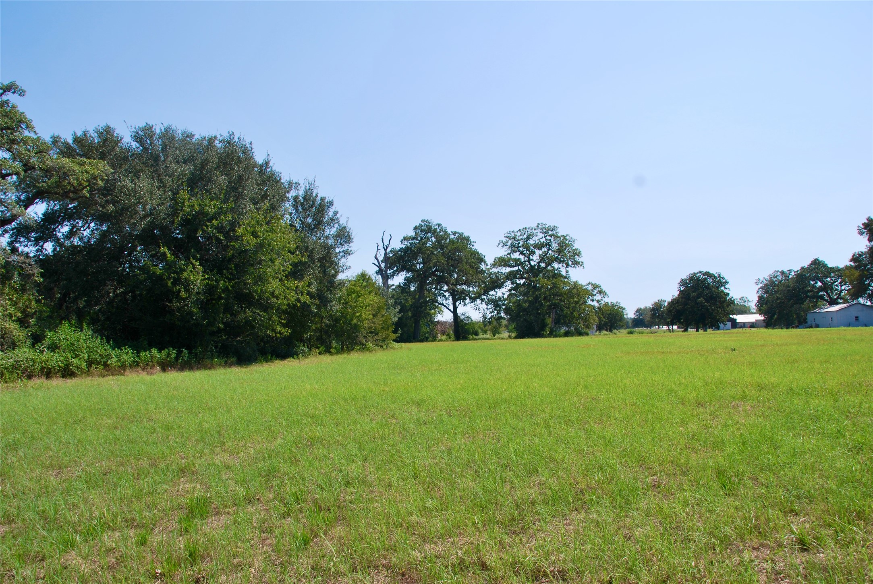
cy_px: 292
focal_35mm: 33
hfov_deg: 57.2
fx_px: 801
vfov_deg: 40.1
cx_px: 436
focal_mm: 22
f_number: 8
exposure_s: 1/250
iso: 100
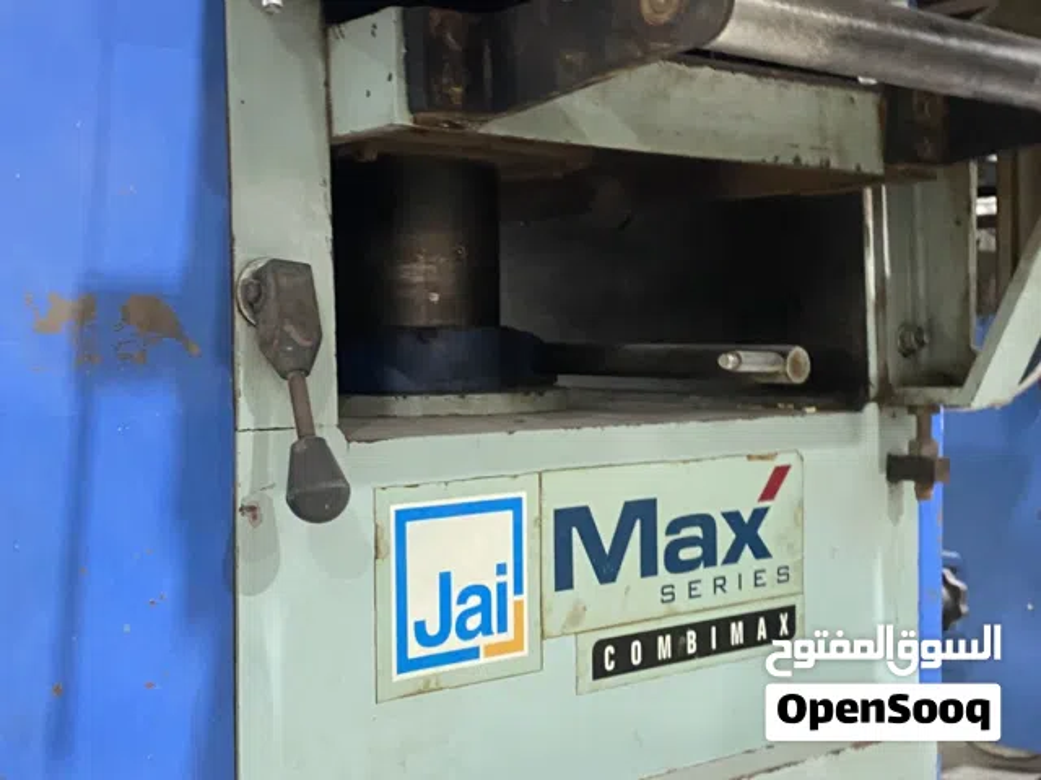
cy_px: 390
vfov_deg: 53.1
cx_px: 520
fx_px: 782
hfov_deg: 67.3
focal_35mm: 26
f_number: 1.8
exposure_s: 1/33
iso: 400
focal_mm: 4.25
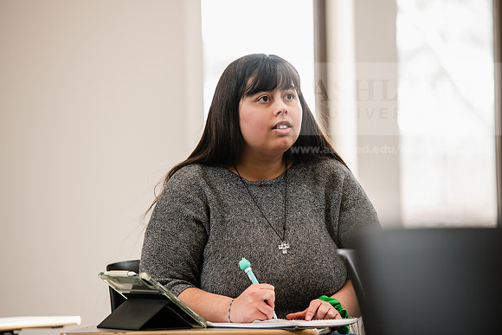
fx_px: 2371
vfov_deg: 8.1
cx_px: 251
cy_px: 168
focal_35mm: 170
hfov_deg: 12.1
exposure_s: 1/200
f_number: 3.5
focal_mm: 170
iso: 800
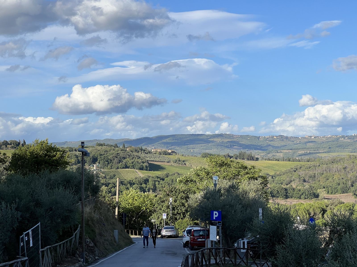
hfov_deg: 25.3
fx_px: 794
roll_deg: +0.8
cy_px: 134
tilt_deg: +2.4
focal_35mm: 77
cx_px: 178
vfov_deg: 19.1
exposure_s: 1/943
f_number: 2.8
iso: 32
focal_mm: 9
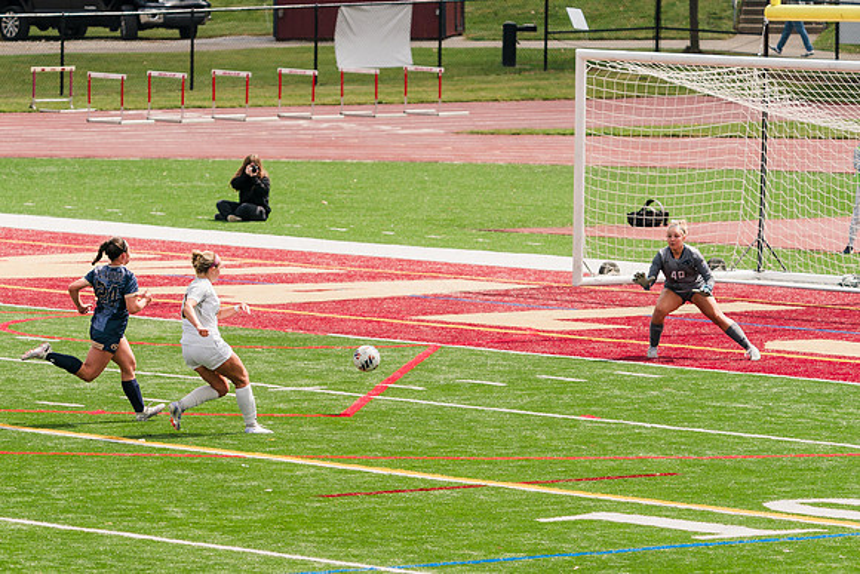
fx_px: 6567
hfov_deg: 7.5
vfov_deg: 5.0
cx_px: 328
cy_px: 351
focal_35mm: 275
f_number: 5.6
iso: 320
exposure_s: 1/1600
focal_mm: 200
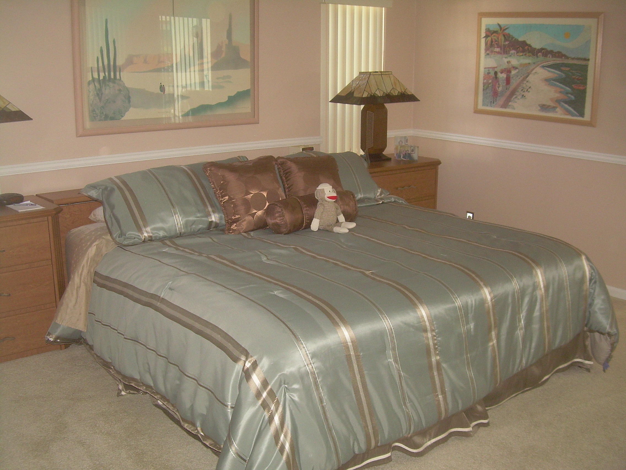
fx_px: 687
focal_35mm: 38
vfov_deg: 37.7
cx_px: 313
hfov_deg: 49.0
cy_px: 235
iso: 168
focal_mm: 6.3
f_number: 2.8
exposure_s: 1/60
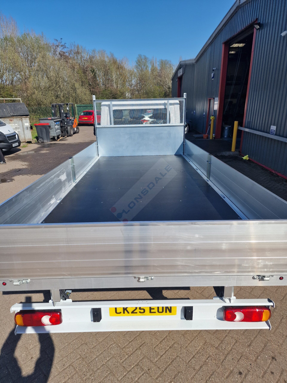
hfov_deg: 58.9
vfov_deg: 73.9
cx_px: 144
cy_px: 192
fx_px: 254
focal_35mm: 23
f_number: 1.8
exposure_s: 1/1592
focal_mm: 6.4
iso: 50
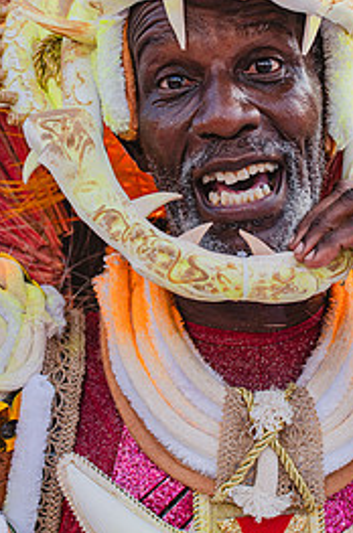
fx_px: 1774
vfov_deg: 17.1
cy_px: 197
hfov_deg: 11.4
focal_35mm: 120
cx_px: 167
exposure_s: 1/1600
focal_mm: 70
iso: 640
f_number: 5.6
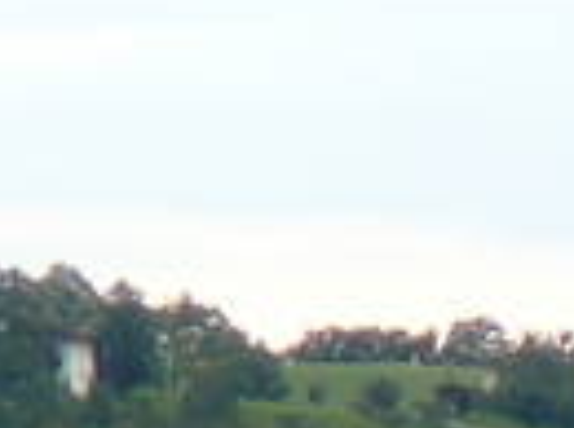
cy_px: 913
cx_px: 910
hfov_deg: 0.9
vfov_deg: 0.7
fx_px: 35652
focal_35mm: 2154
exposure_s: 1/100
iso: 80
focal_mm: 52
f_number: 4.2
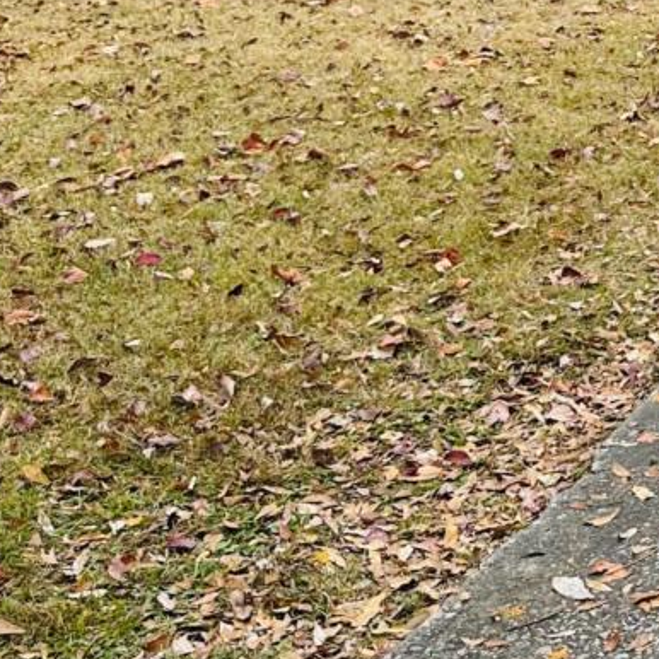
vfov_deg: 18.5
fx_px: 1895
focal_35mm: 88
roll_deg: -0.5
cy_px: -179
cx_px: 917
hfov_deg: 18.1
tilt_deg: -6.0
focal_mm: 6.86
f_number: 1.78
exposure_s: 1/709
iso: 80
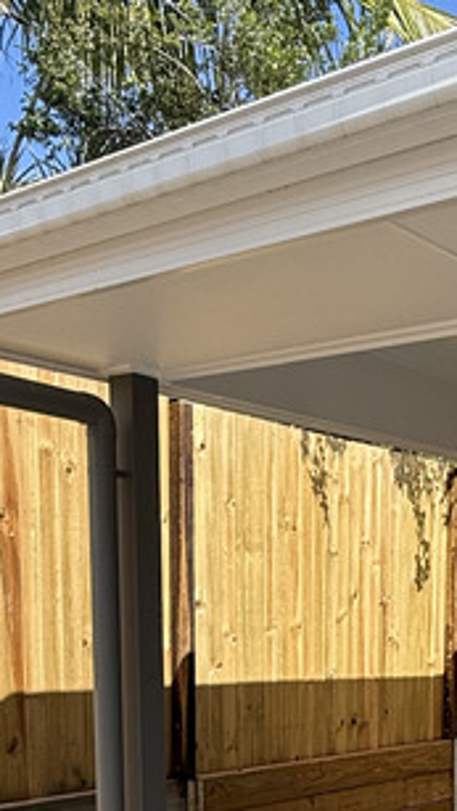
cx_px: 404
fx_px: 1076
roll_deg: -1.3
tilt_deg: -9.2
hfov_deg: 23.4
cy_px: 798
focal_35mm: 50
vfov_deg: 37.3
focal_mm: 2.22
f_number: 2.2
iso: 50
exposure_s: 1/789
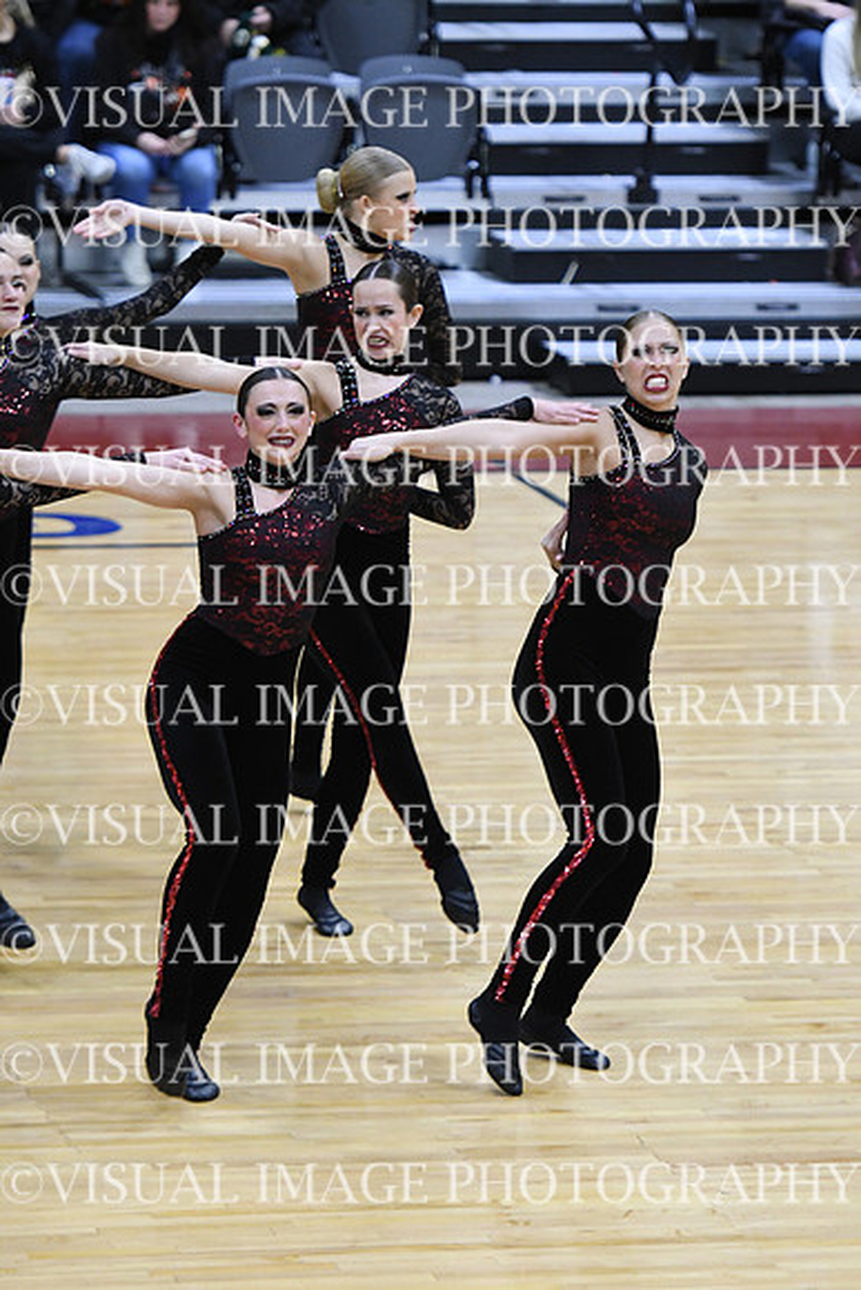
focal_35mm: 217
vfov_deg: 9.5
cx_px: 430
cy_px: 645
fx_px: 7780
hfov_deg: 6.3
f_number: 2.8
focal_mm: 145
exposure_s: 1/400
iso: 3200
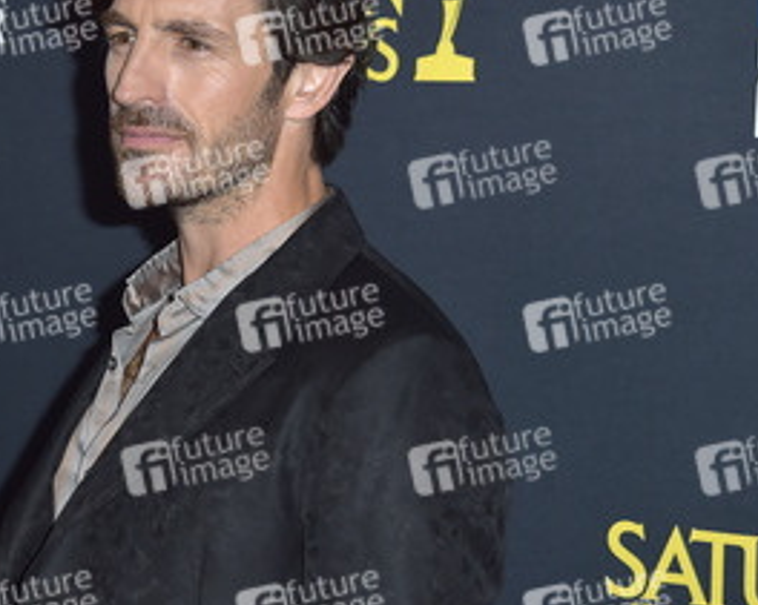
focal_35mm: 136
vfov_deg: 11.3
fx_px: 3050
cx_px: 233
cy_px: 247
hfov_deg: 14.1
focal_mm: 85
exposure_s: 1/250
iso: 250
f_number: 6.3
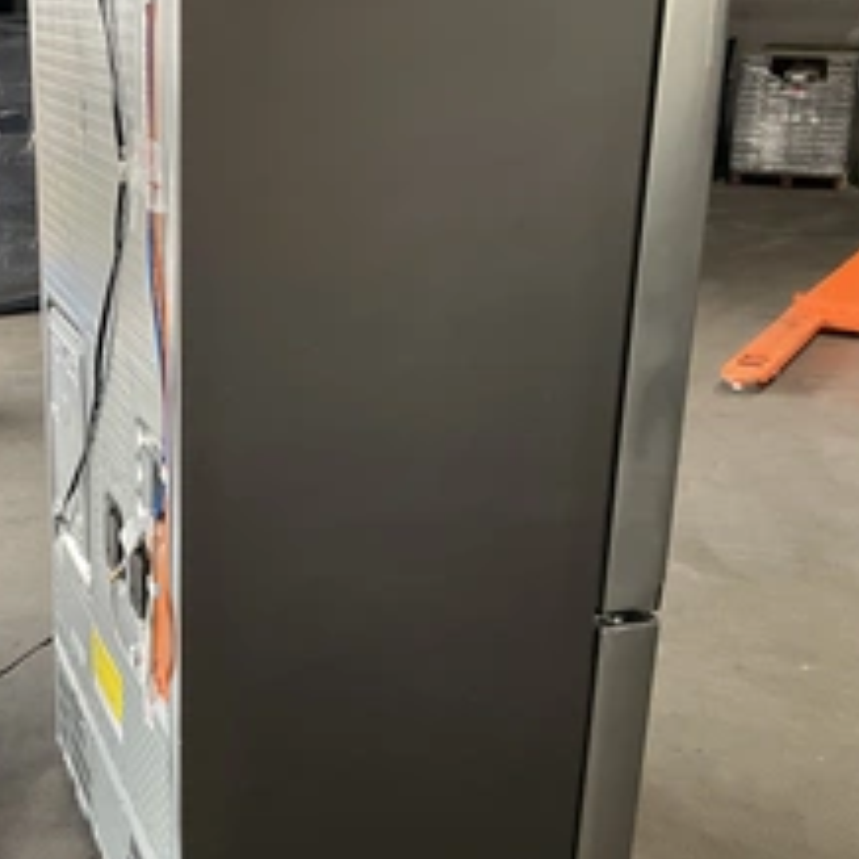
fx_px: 1320
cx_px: 162
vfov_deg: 36.0
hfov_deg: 34.8
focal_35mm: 47
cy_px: 394
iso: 64
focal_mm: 3
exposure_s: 1/92
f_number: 1.8
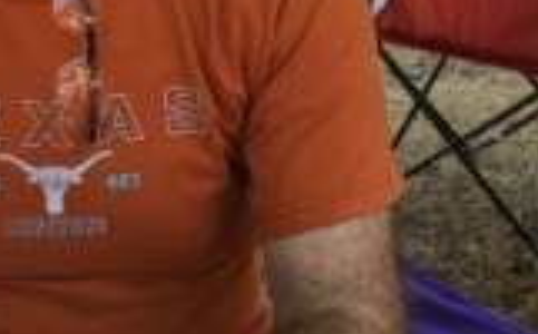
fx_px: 1025
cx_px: 87
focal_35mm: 70
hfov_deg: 28.6
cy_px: -117
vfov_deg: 17.3
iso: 25
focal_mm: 4.15
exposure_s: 1/120
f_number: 2.2
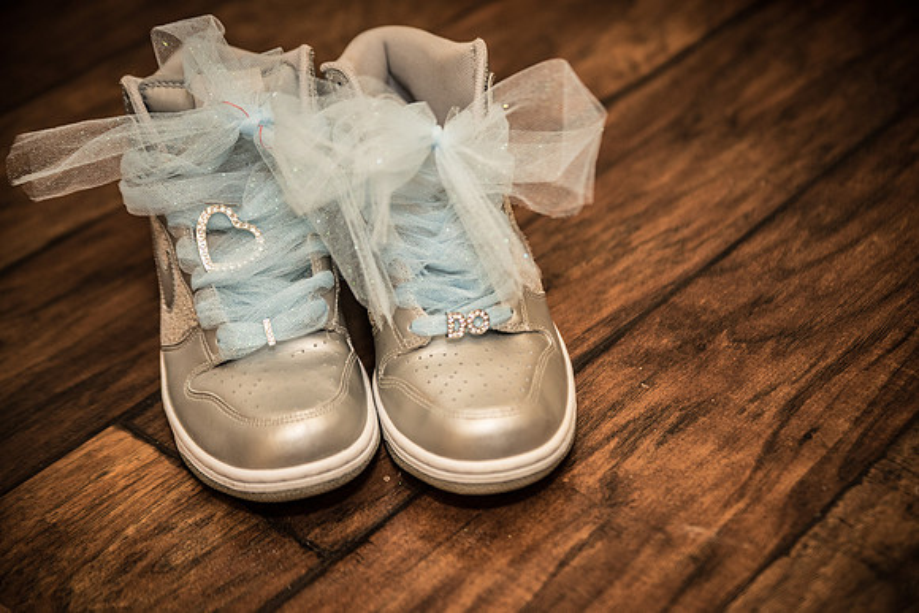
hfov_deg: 30.5
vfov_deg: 20.6
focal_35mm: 66
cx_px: 460
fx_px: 1685
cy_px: 306
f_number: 2.8
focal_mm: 66
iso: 800
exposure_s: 1/640
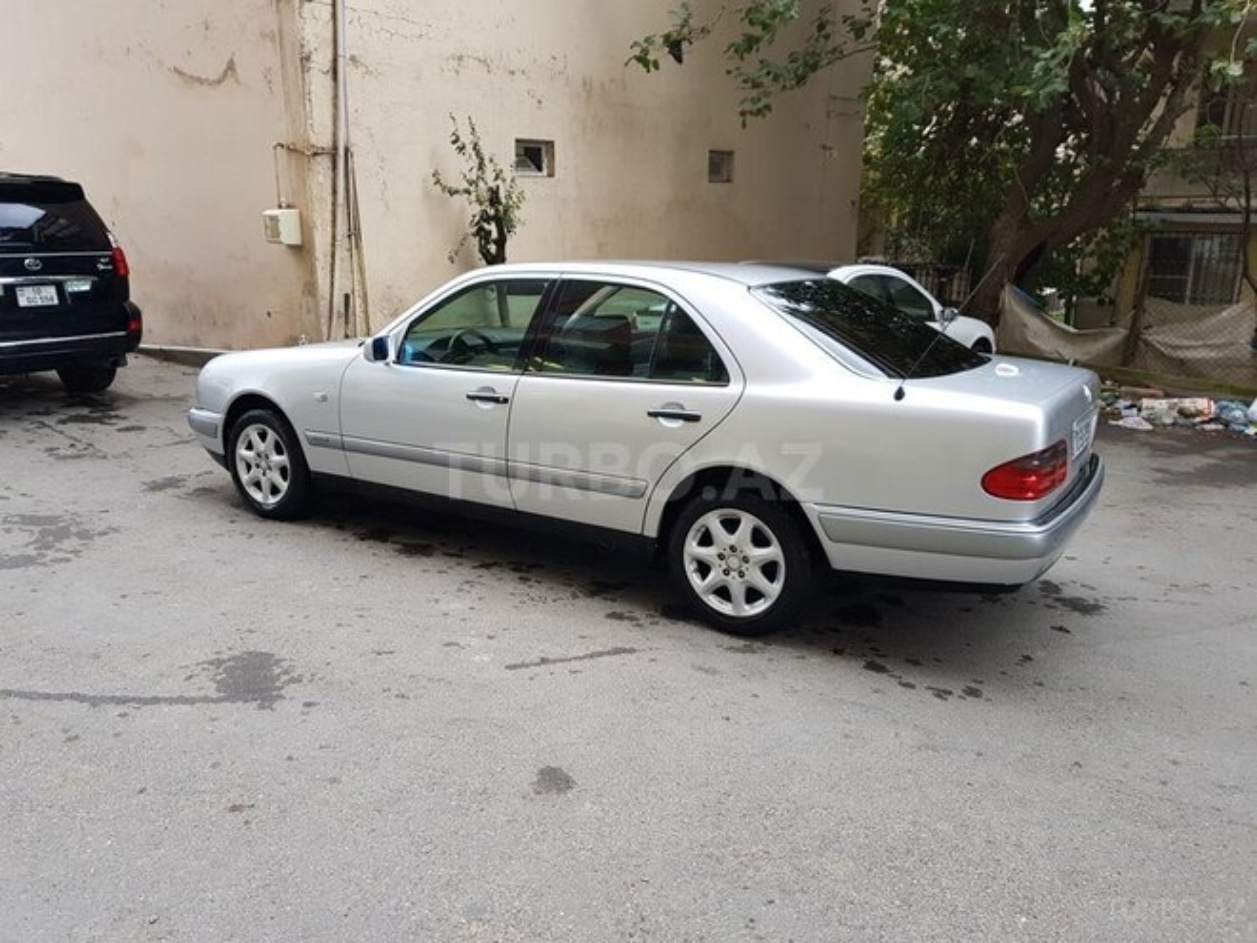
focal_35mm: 26
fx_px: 944
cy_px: 472
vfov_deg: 53.1
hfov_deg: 67.3
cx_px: 628
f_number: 1.7
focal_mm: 4.2
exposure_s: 1/100
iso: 80
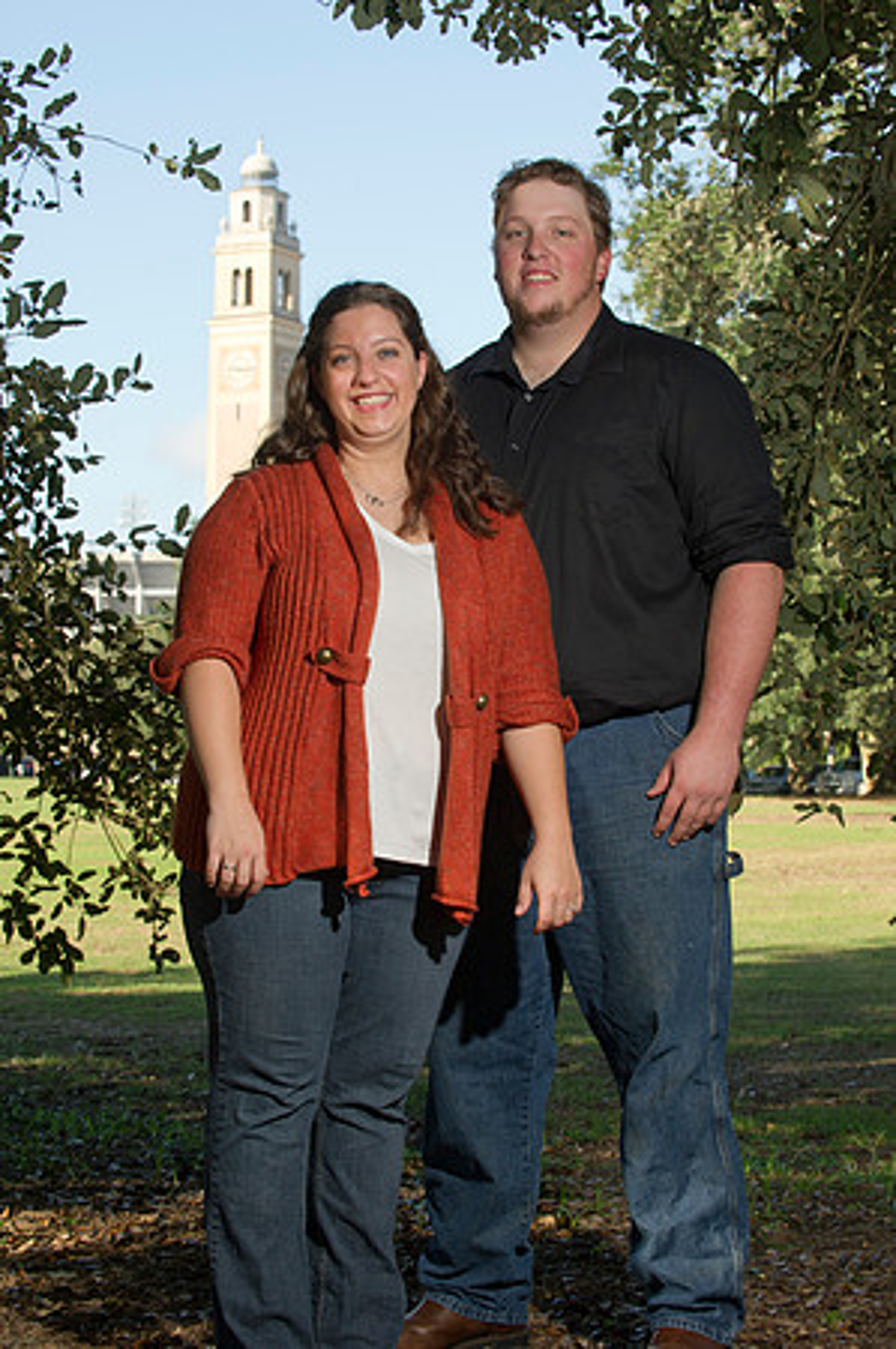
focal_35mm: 75
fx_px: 2806
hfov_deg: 18.1
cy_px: 674
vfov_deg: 27.0
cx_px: 448
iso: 200
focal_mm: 75
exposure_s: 1/160
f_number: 8
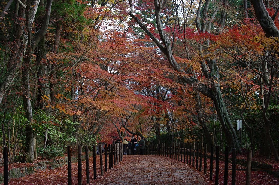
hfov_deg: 24.6
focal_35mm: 82
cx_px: 140
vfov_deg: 16.5
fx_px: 639
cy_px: 92
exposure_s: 1/60
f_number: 6.7
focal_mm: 55
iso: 200
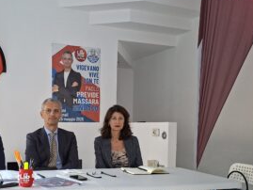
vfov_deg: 34.5
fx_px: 300
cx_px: 71
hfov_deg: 44.6
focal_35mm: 41
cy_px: 140
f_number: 1.8
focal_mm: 5.54
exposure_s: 1/100
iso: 250
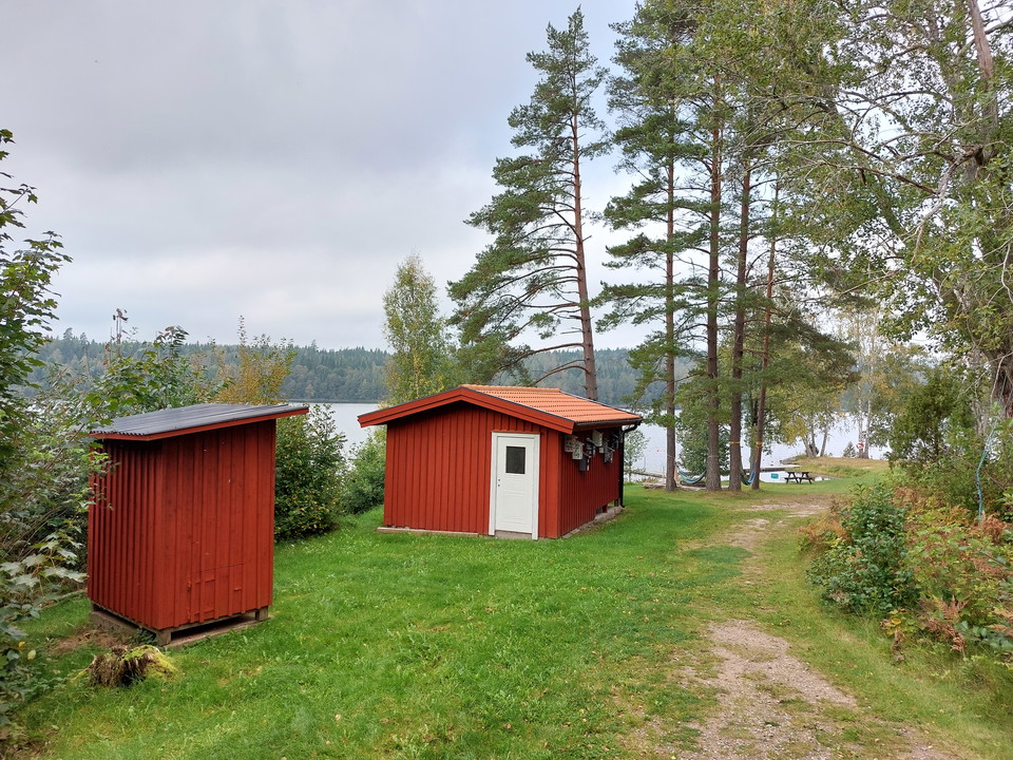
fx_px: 732
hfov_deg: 69.4
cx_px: 506
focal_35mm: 25
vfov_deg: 54.9
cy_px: 380
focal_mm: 5.23
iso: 25
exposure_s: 1/300
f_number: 1.8
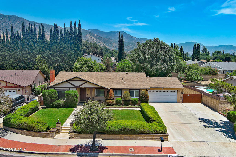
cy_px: 78
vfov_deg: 45.0
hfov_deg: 63.7
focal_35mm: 29
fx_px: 190
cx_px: 118
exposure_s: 1/150
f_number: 2.8
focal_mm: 10.57
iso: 100
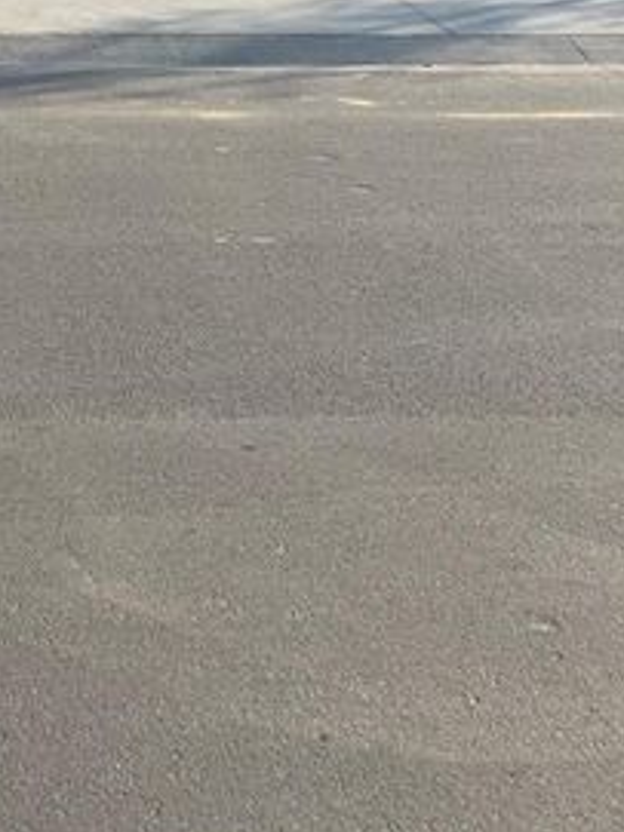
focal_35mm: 59
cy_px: -124
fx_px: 1419
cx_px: -123
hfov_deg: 22.8
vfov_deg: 29.0
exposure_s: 1/3953
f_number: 1.78
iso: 80
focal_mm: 6.76
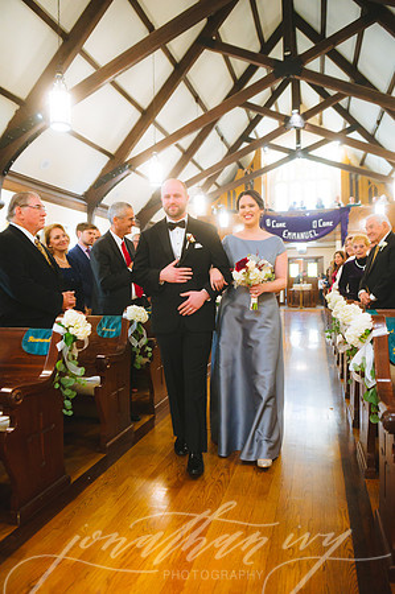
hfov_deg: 47.8
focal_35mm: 27
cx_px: 198
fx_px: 445
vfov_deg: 67.4
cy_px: 297
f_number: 2.8
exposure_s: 1/160
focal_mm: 27
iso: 2500
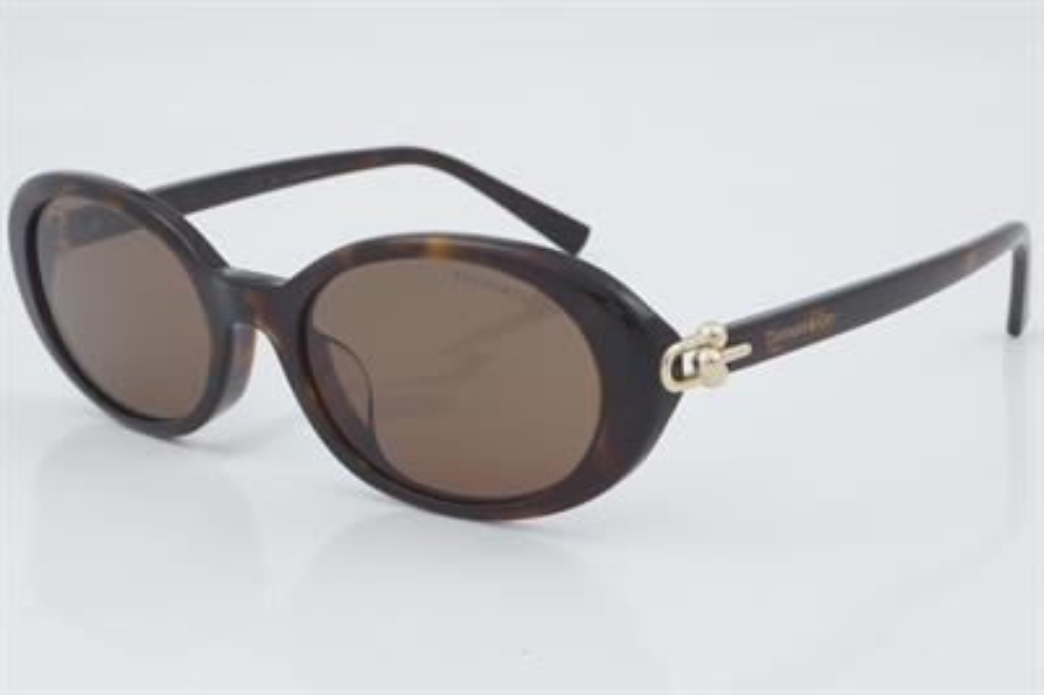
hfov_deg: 24.6
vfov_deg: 16.5
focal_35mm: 82
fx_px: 2390
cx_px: 522
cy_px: 348
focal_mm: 55
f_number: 32
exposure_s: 1/3
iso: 100
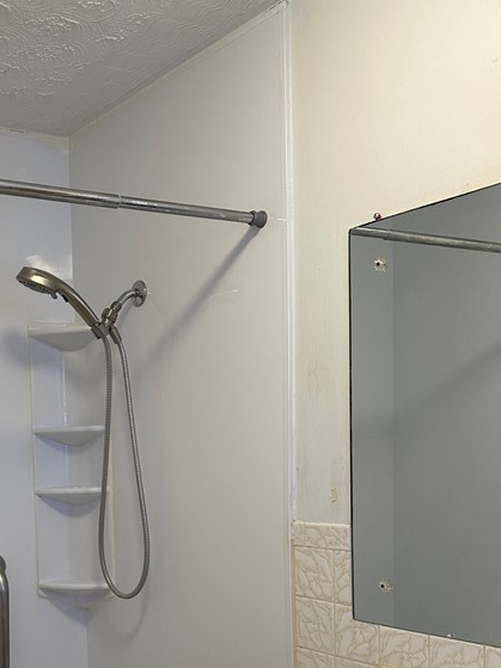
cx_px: 53
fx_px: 849
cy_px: 516
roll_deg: +0.7
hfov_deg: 31.4
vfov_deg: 41.4
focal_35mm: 44
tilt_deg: -4.5
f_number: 1.78
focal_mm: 6.86
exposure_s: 1/60
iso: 125
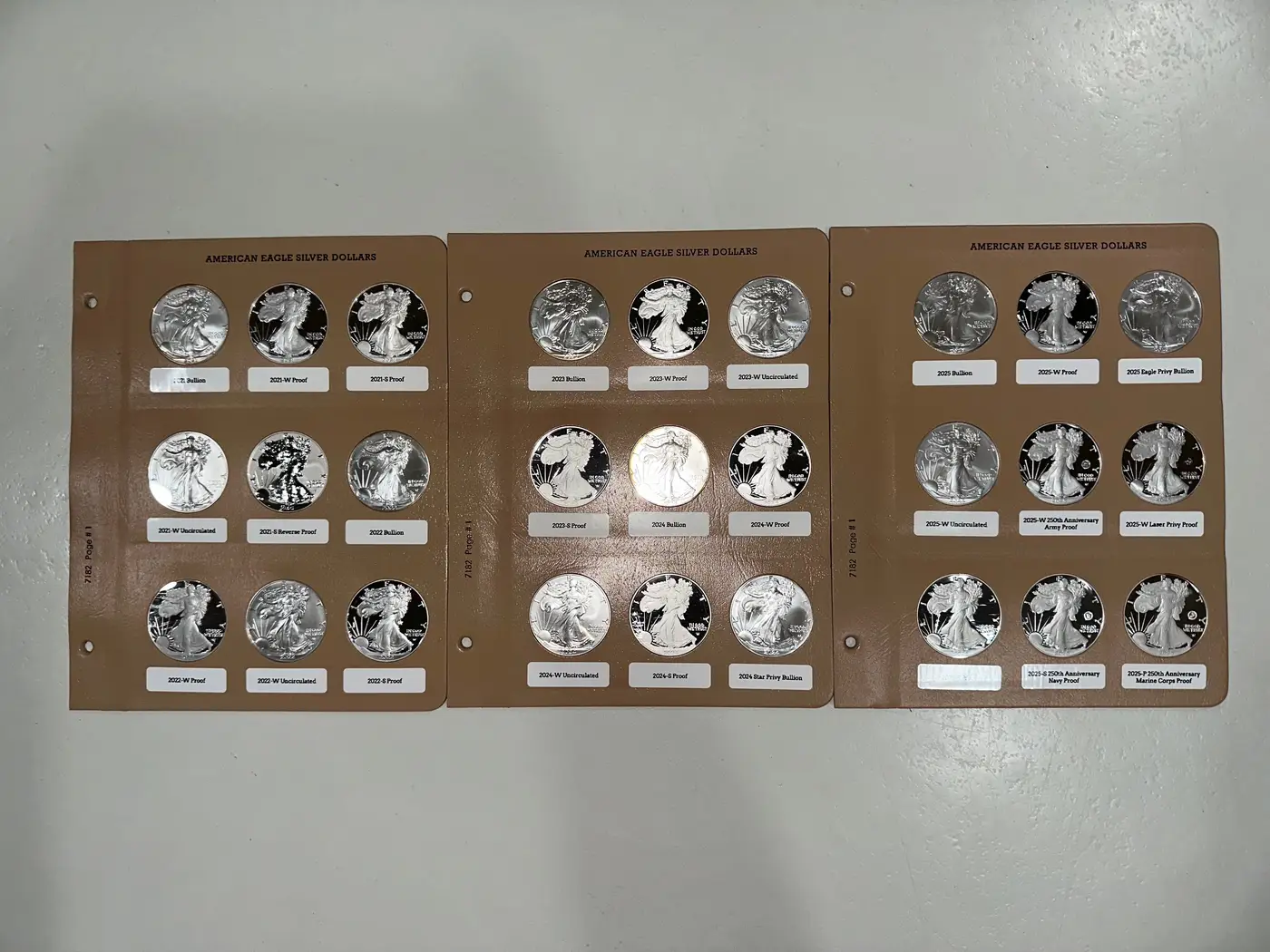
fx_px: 881
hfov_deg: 71.6
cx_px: 635
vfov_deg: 56.8
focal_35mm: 24
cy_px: 476
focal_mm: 6.86
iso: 50
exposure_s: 1/345
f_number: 1.78
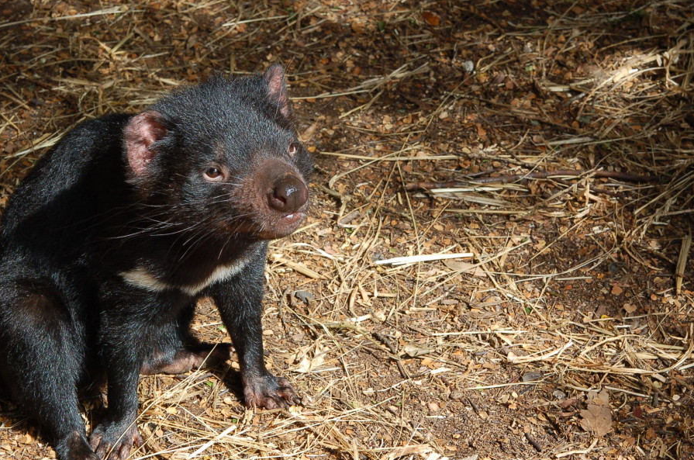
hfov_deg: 19.9
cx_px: 334
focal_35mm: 103
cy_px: 243
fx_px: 1982
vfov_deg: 13.2
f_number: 10
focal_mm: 60
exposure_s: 1/200
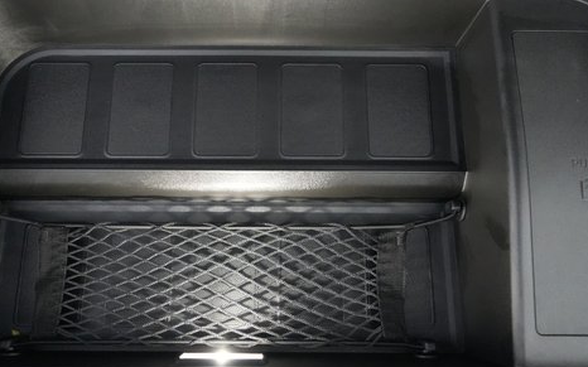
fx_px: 561
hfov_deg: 55.3
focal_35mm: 35
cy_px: 158
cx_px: 274
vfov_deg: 36.2
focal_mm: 25
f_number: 2.8
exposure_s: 1/80
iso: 12800
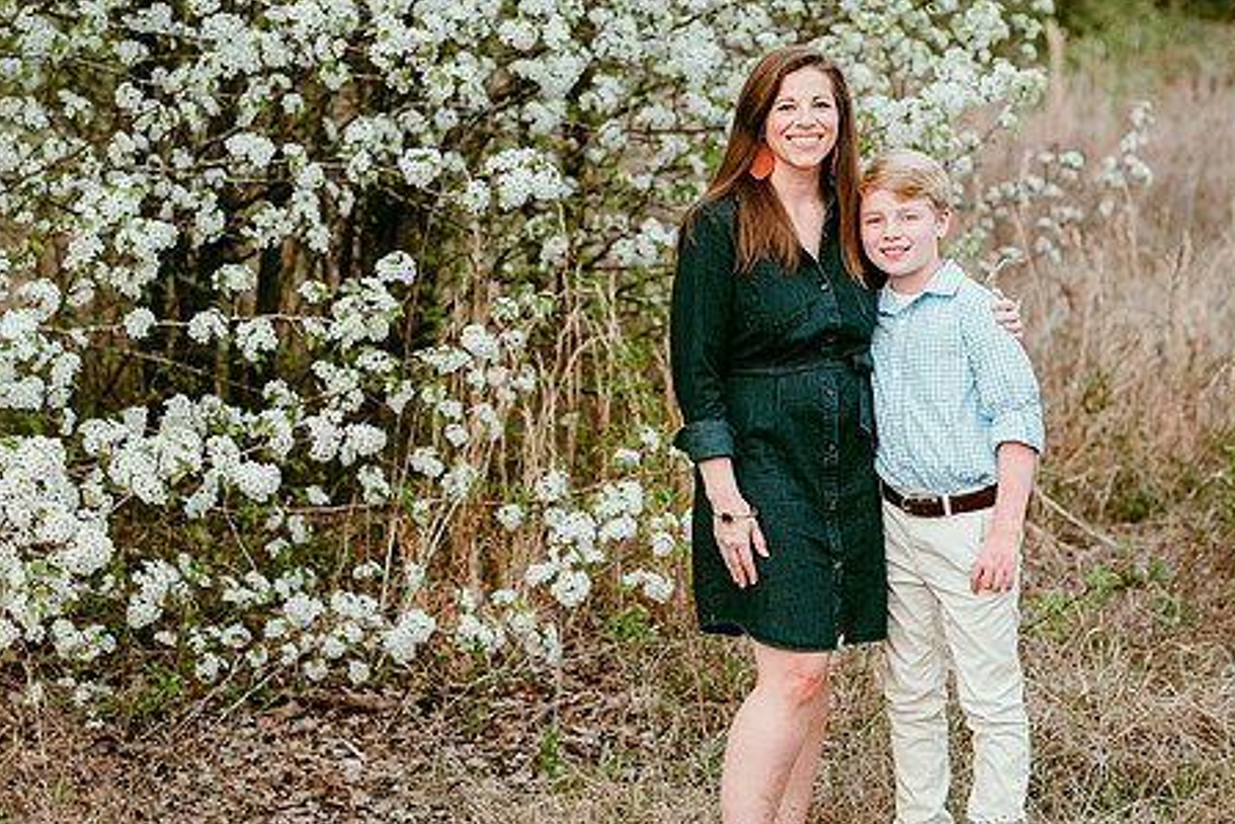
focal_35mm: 110
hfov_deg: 18.6
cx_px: 618
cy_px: 313
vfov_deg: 12.5
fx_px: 3775
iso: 200
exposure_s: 1/320
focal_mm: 85
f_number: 3.2
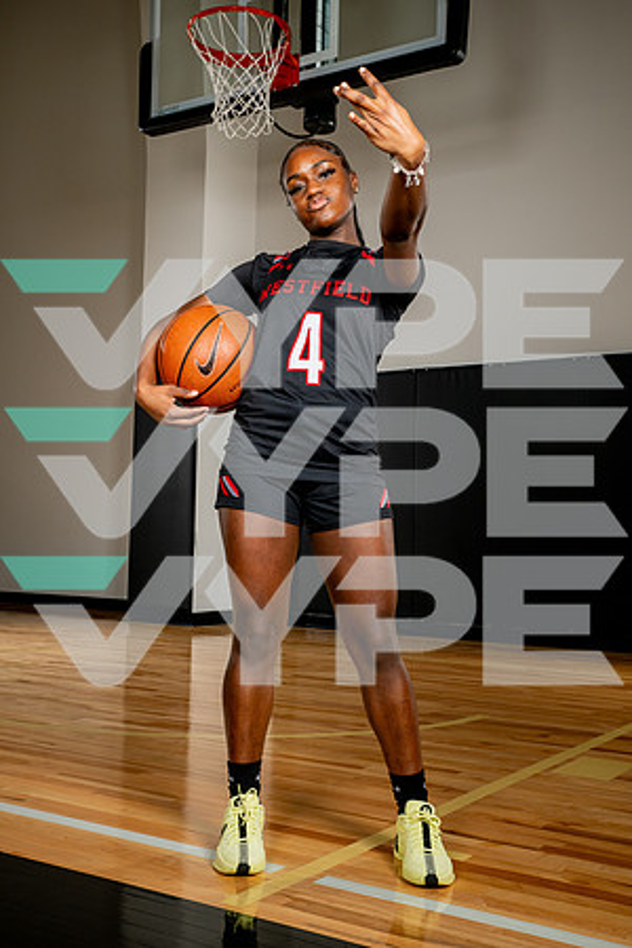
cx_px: 316
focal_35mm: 40
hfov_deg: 33.4
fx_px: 1053
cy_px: 474
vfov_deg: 48.5
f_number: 8
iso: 250
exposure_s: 1/500
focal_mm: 40
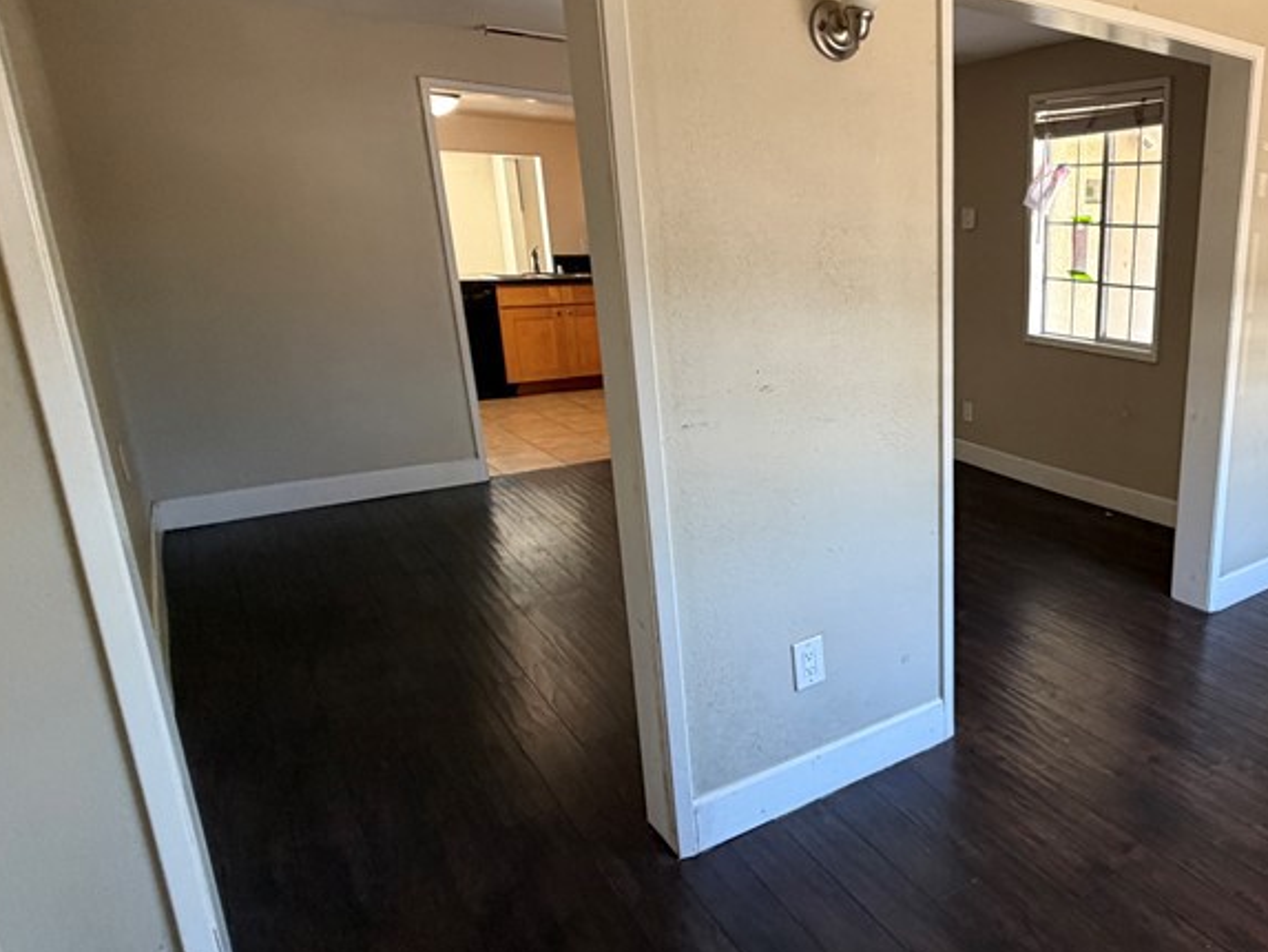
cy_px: 469
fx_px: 916
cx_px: 1036
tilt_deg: -14.1
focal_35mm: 25
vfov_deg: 54.9
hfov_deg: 62.7
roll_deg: -1.6
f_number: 2.2
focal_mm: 2.22
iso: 320
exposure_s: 1/60
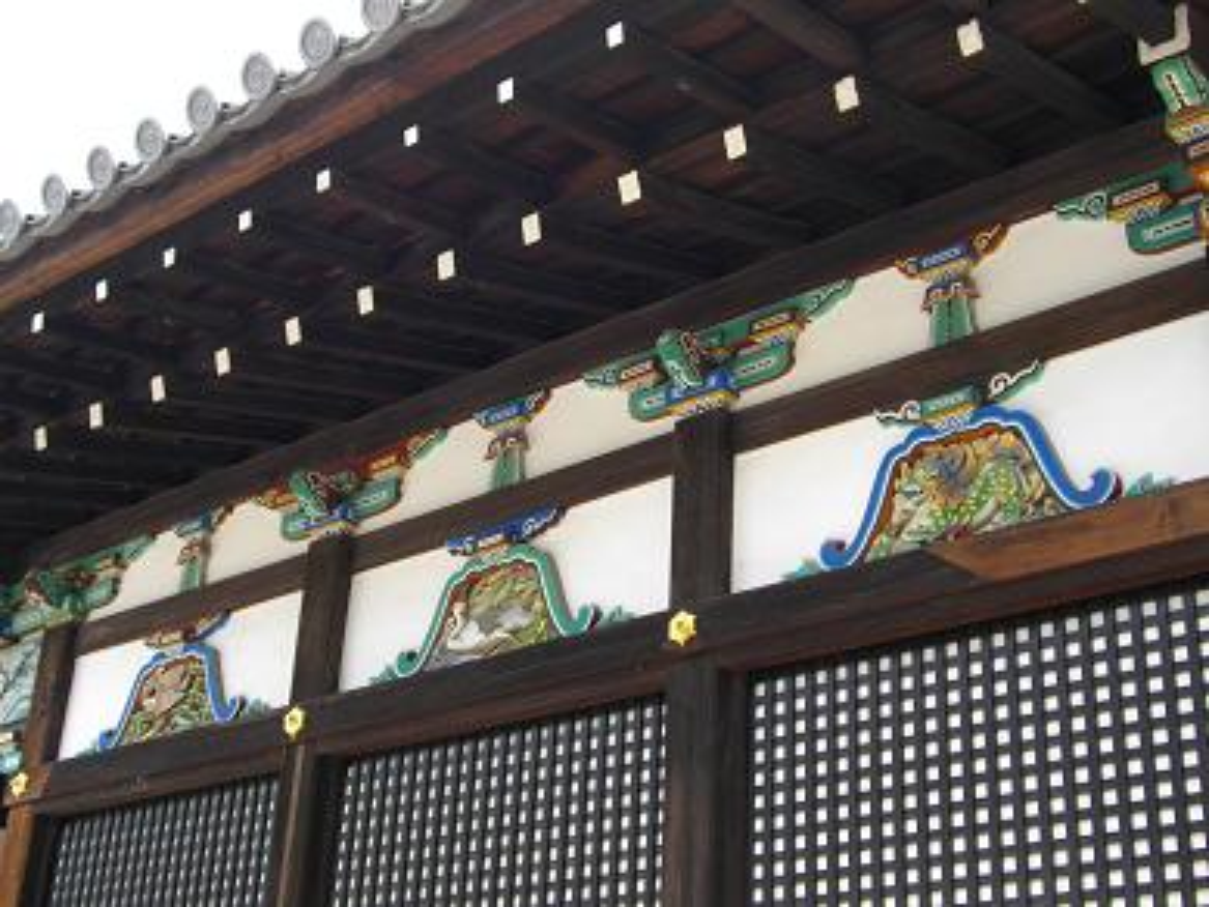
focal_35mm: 50
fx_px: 1747
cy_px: 454
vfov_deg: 29.1
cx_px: 604
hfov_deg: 38.2
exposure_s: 1/160
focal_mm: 8.8
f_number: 3.6
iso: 122
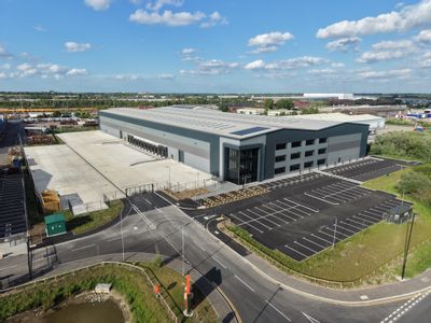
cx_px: 216
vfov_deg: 56.8
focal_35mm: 24
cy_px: 162
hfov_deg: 71.6
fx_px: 299
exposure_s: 1/4000
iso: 200
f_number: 1.8
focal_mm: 8.67
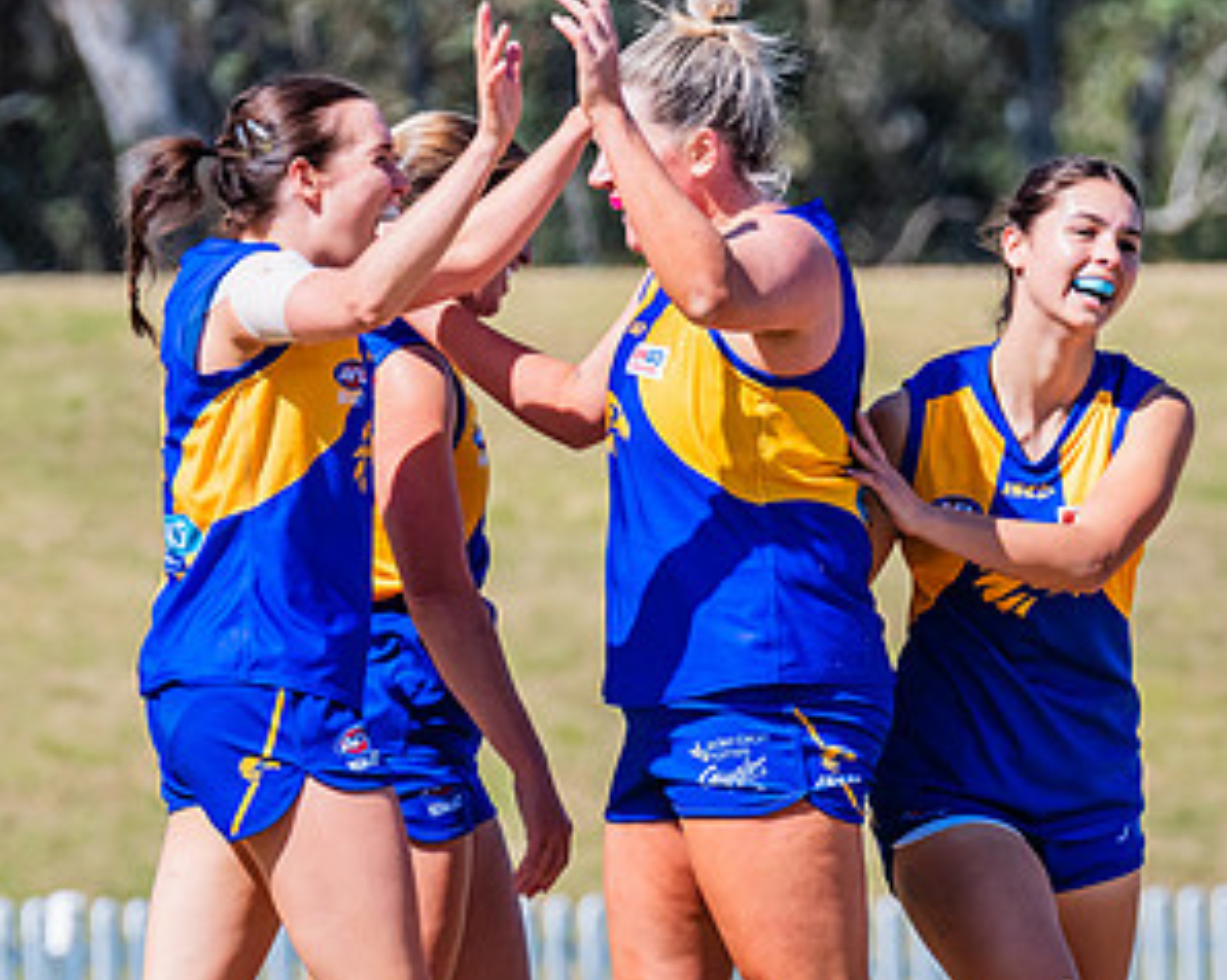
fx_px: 36327
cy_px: 719
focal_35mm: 1001
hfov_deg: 1.9
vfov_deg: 1.5
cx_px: 724
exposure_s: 1/1600
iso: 800
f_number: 9
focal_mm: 380
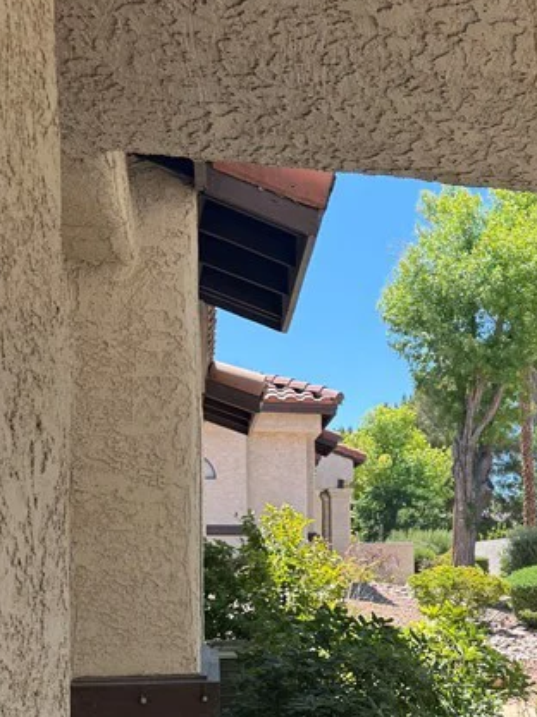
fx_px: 1222
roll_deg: +0.3
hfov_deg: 23.1
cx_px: 606
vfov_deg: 31.8
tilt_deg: -0.6
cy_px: 581
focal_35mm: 59
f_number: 1.78
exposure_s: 1/1238
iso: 80
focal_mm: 6.76
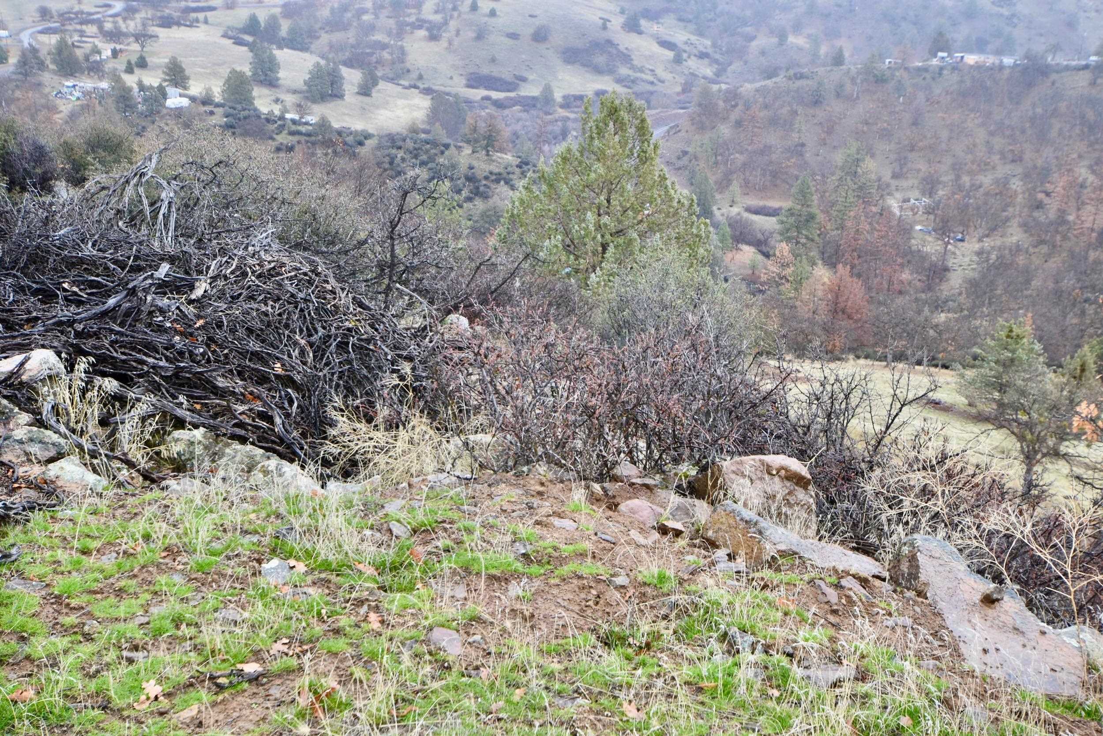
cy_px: 368
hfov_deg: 53.1
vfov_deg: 36.9
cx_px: 552
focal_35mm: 36
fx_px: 1103
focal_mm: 24
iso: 400
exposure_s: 1/60
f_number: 8
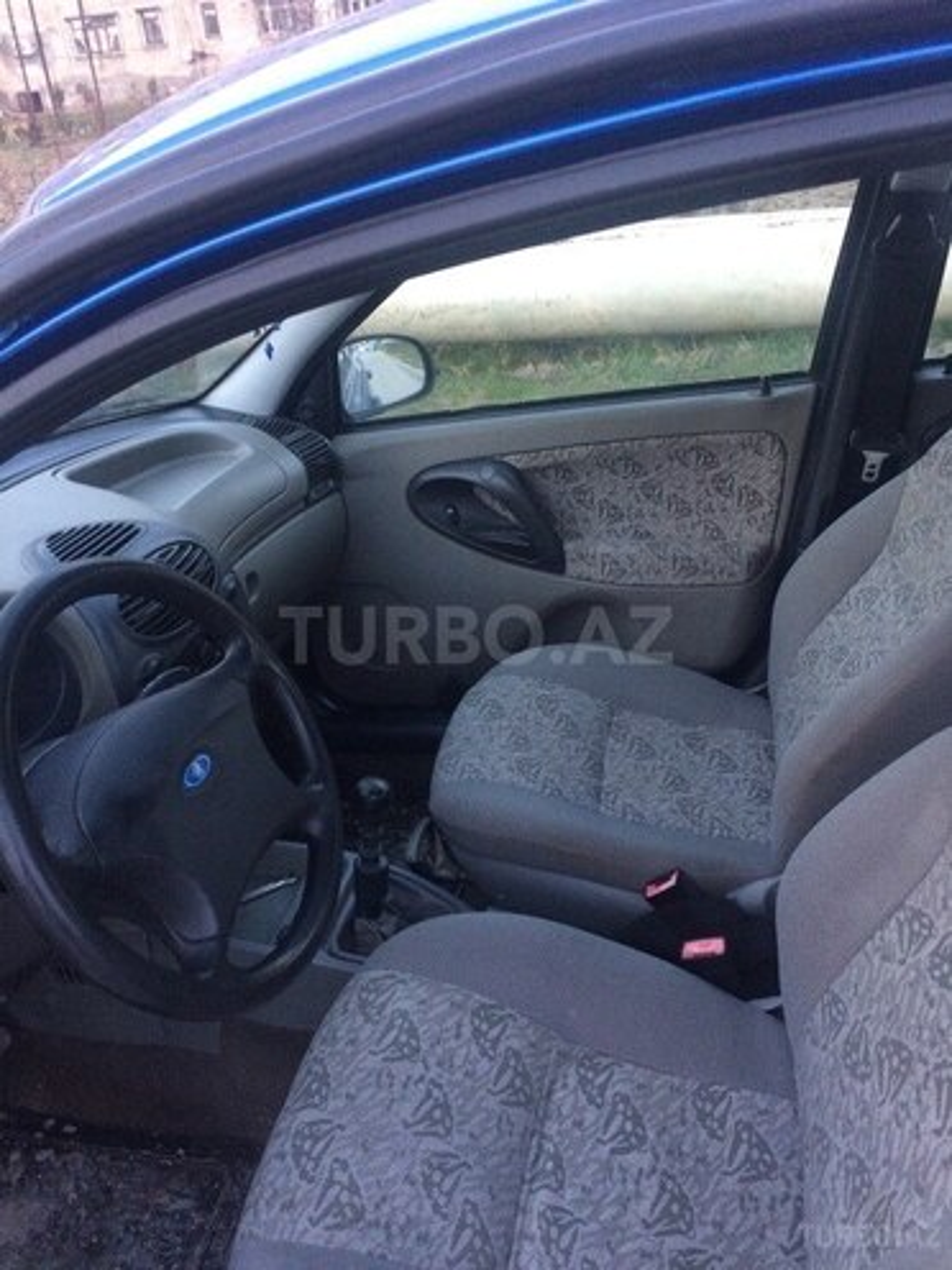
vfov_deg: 61.7
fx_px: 1063
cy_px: 635
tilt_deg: -30.3
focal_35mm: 29
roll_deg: +7.2
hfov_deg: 48.2
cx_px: 476
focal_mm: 4.15
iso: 250
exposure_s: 1/33
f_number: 2.2
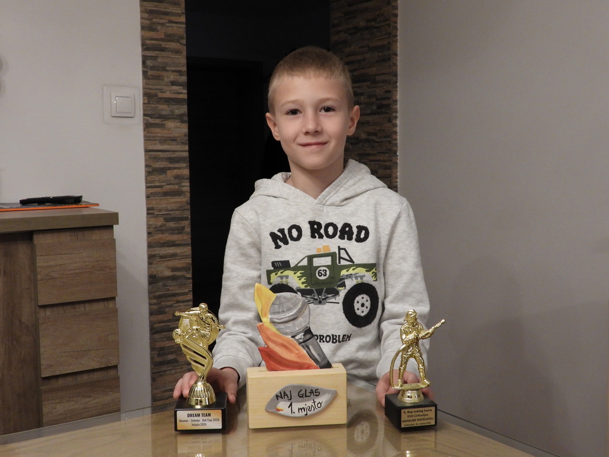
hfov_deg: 45.8
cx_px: 304
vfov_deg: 35.1
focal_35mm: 41
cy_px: 228
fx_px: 721
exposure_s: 1/8
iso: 500
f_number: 3.2
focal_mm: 7.4
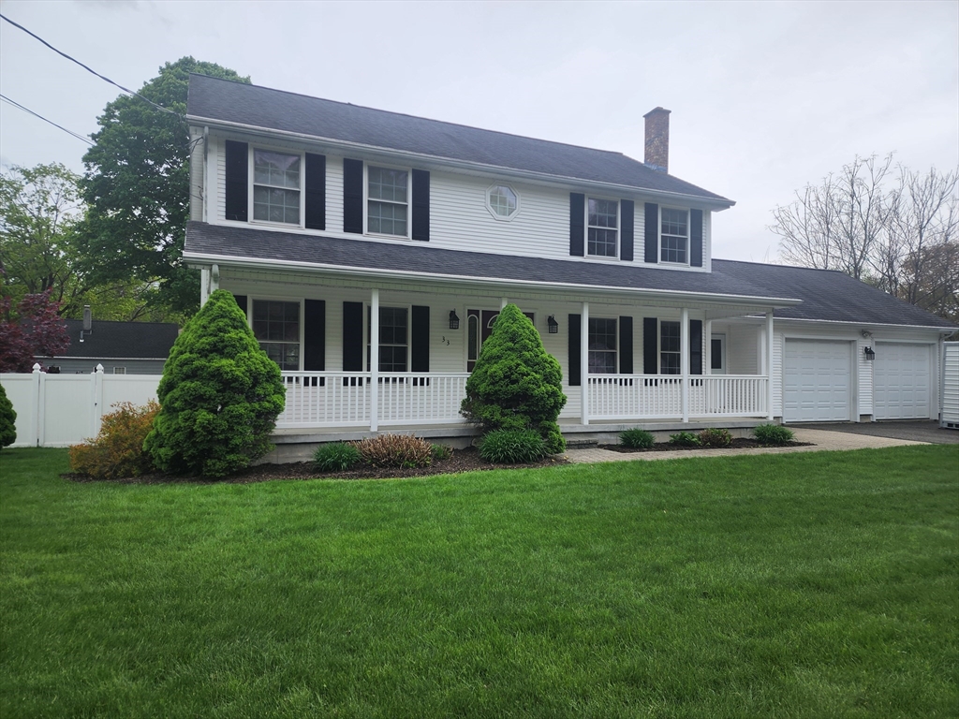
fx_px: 637
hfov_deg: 73.9
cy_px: 360
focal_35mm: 23
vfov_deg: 58.9
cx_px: 480
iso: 12
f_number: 1.8
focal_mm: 6.4
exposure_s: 1/912
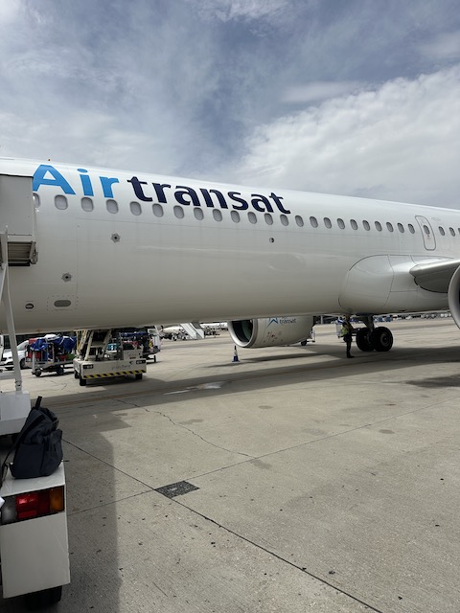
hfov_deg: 56.8
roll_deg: +3.4
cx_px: 230
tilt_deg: +5.2
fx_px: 425
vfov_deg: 71.6
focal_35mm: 24
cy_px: 306
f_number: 1.78
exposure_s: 1/9709
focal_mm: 6.86
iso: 80
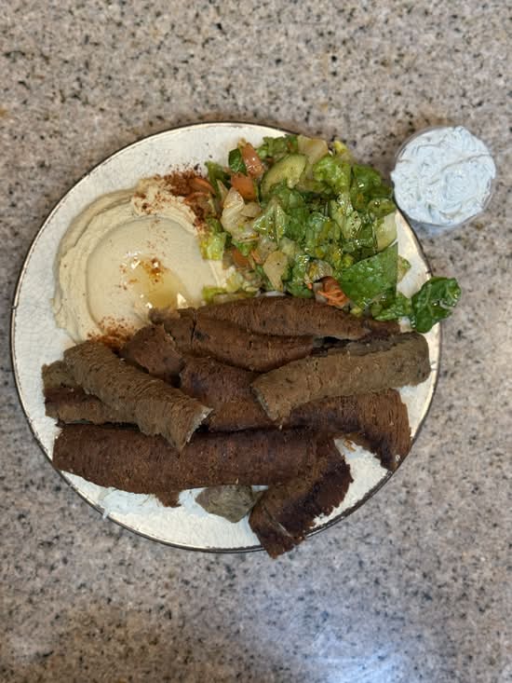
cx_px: 256
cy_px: 342
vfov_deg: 39.7
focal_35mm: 48
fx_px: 946
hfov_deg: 30.3
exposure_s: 1/120
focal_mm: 6.76
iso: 200
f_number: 1.78
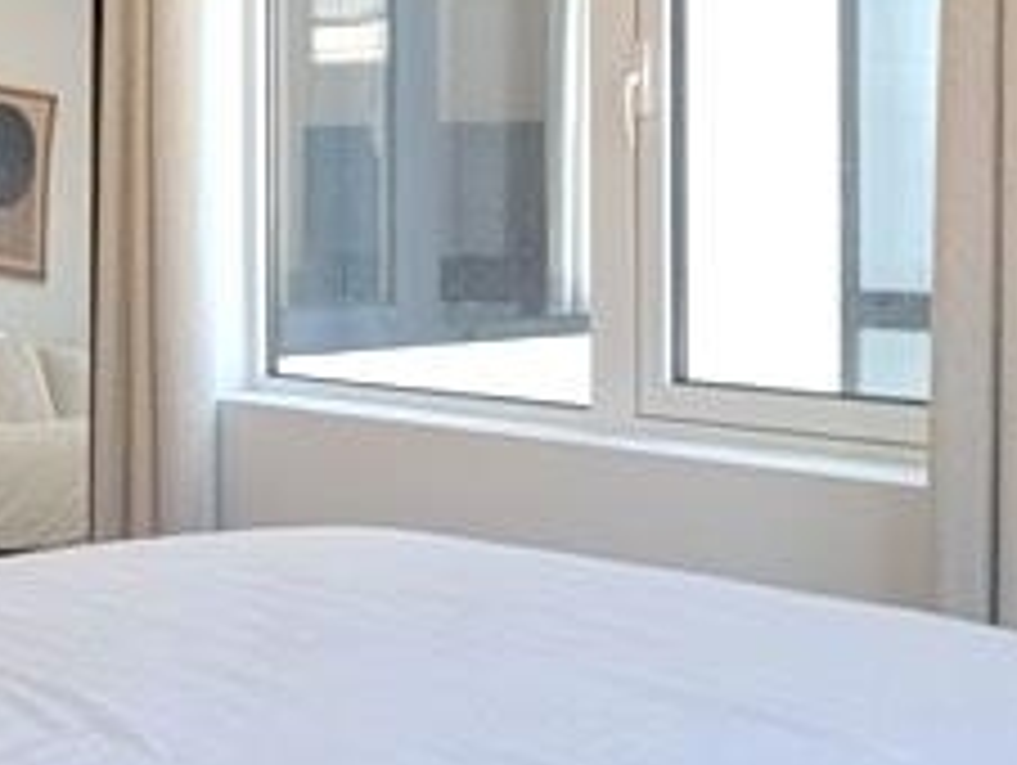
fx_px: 2000
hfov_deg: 28.1
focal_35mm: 68
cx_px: 252
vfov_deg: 21.4
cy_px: 166
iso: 47
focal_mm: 2.02
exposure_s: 1/440
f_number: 1.7
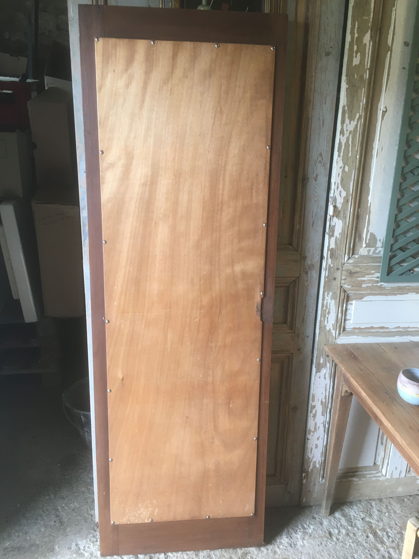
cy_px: 280
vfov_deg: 61.7
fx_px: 468
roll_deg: -1.6
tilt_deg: -20.7
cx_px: 210
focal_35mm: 29
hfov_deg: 48.2
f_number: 2.2
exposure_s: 1/33
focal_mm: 4.15
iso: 100
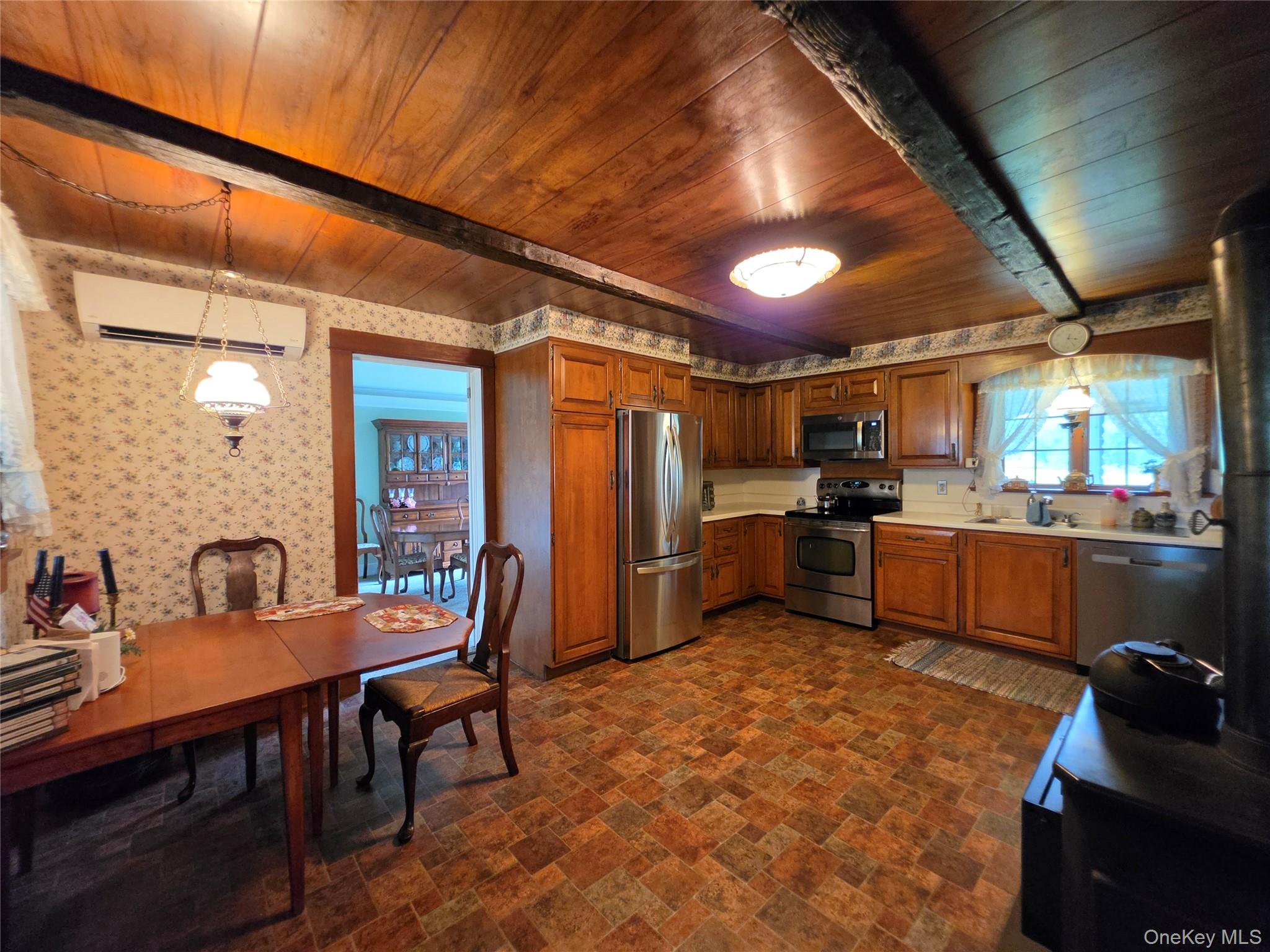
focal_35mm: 13
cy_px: 476
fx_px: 477
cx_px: 635
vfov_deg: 89.9
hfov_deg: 106.2
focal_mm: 2.2
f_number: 1.9
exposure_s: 1/60
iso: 800
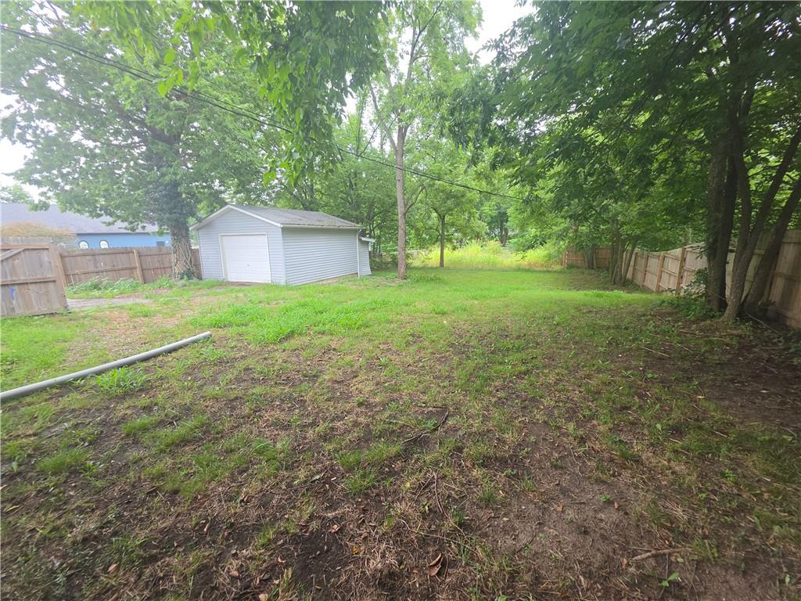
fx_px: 301
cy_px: 300
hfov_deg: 106.2
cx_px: 400
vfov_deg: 89.9
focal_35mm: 13
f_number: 1.9
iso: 32
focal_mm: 2.2
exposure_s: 1/120
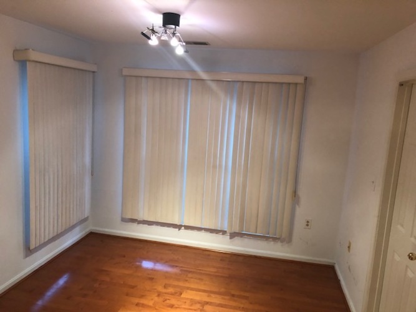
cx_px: 208
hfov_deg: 63.5
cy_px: 156
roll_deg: -2.5
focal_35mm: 28
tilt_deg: -8.5
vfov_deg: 49.7
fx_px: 336
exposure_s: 1/13
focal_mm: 4
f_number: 1.8
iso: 100
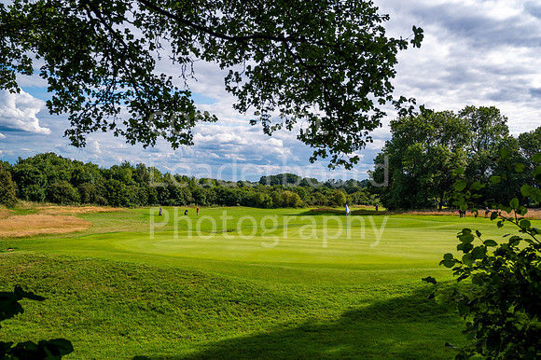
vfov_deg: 35.9
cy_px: 180
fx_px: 556
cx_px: 270
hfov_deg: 51.9
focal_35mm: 37
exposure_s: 1/400
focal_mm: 37
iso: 100
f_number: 6.3
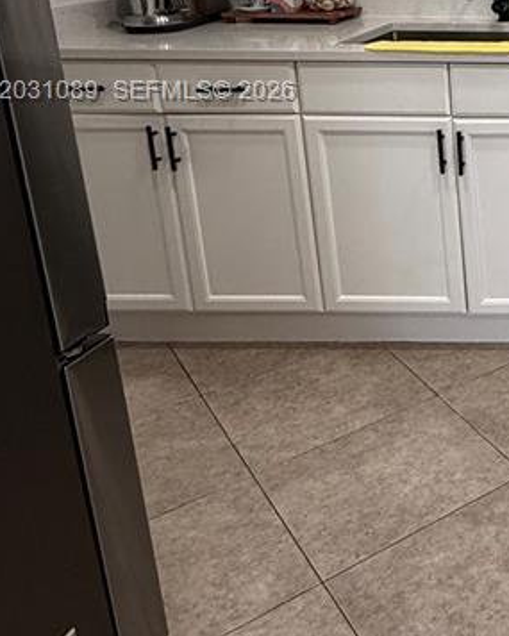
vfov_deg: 38.2
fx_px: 866
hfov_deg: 24.9
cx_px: 768
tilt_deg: -13.0
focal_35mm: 46
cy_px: 93
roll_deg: -1.4
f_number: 2.2
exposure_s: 1/120
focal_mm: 2.22
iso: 200
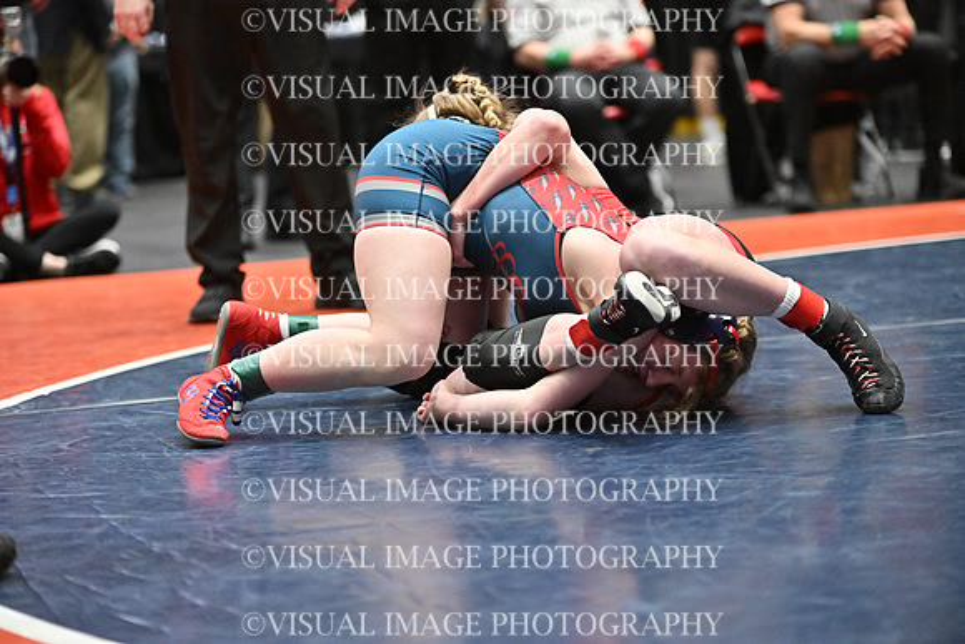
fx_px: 3485
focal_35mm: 130
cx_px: 482
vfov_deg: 10.6
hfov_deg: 15.8
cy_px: 322
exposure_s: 1/1250
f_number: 2.8
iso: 6400
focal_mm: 130
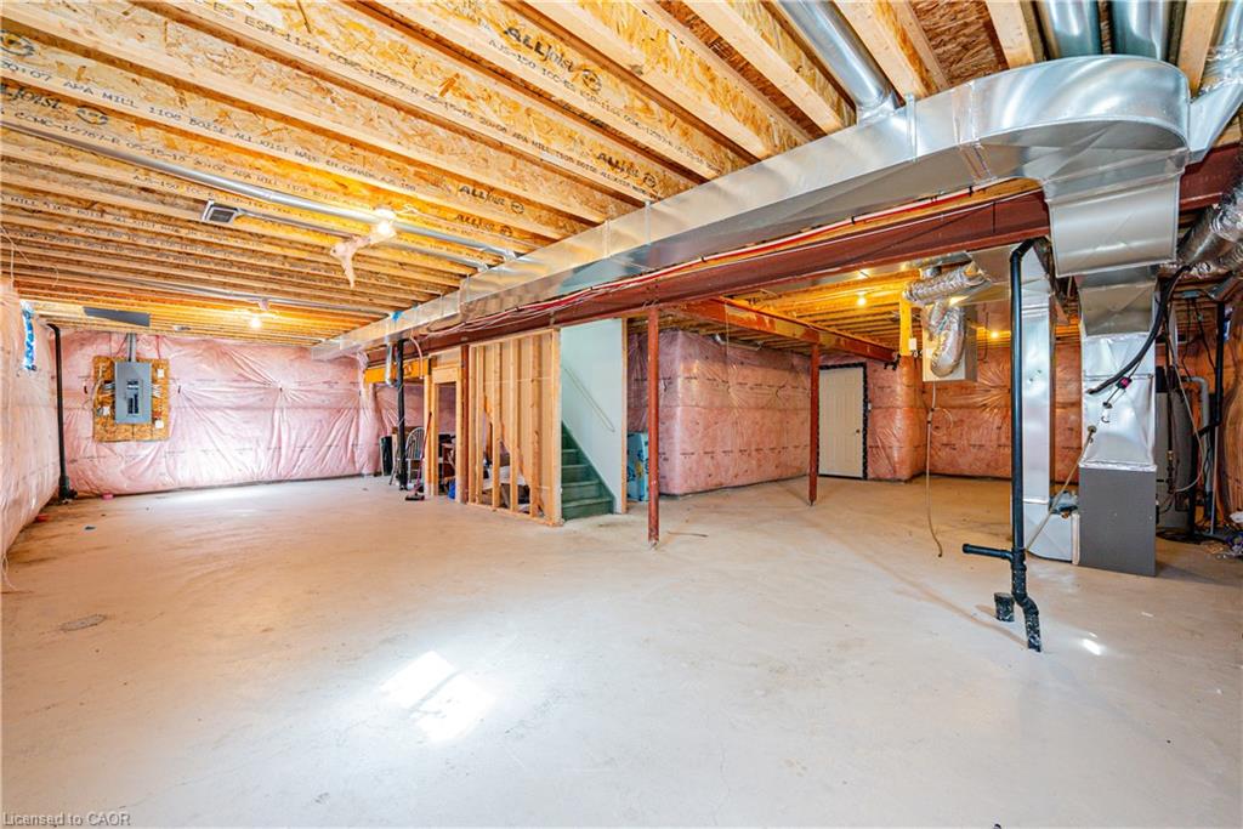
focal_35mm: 14
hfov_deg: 104.2
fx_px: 483
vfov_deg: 81.2
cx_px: 622
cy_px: 414
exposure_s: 1/20
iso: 1000
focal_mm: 14
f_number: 5
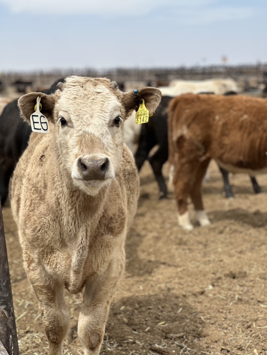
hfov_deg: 19.2
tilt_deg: -7.4
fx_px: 791
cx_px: 134
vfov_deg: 25.3
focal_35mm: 77
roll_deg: +1.0
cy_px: 178
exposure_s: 1/694
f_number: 2.8
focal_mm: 9
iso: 32
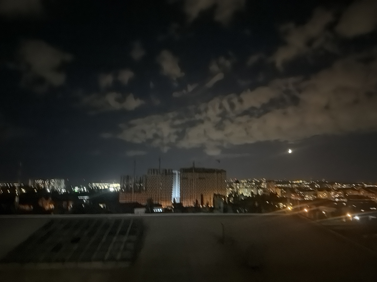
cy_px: 141
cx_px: 188
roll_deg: -0.3
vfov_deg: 56.8
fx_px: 261
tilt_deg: +8.3
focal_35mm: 24
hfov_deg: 71.6
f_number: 1.78
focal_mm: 6.76
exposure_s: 1/15
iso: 10000
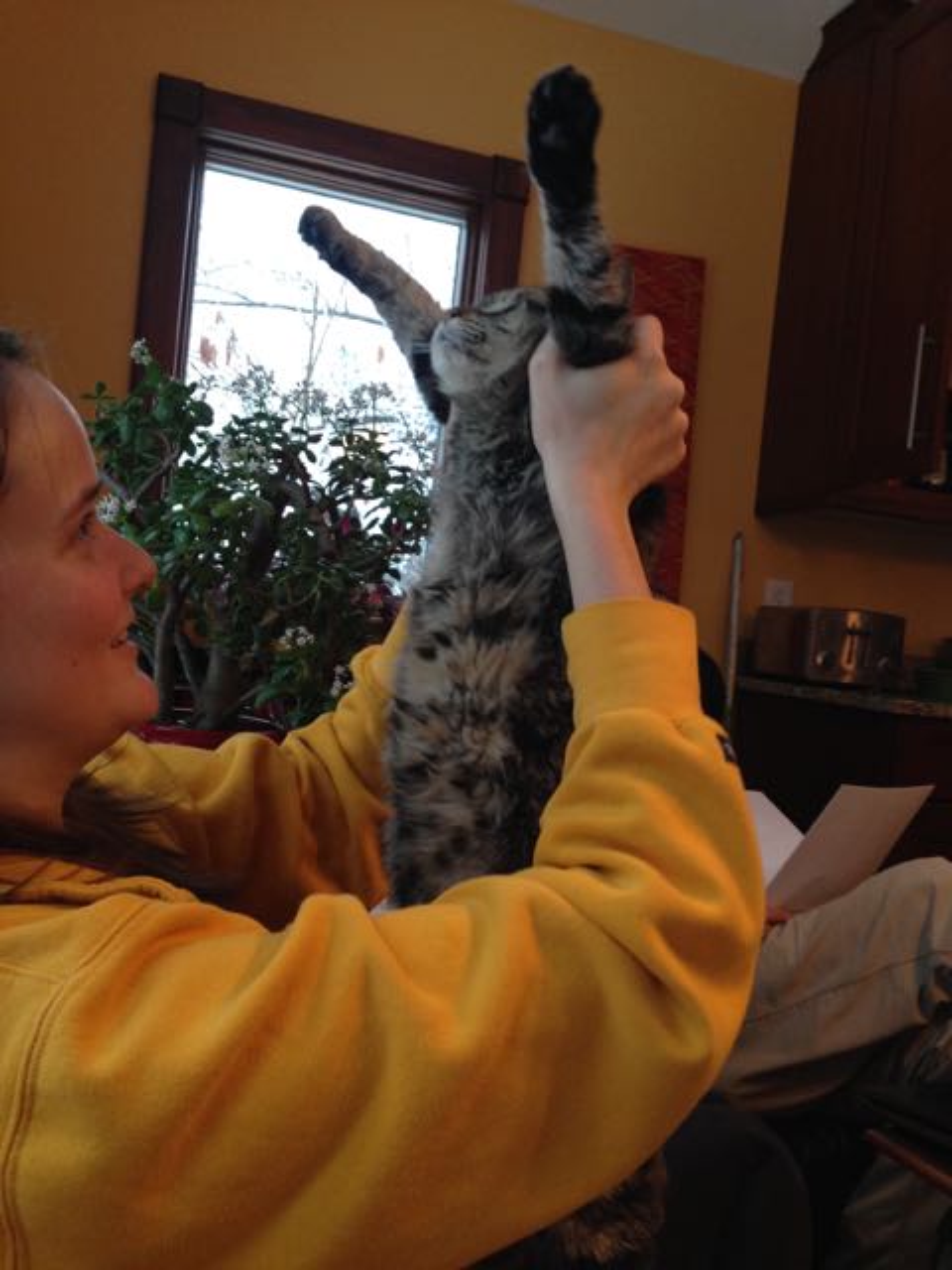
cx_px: 476
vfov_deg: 55.4
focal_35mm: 33
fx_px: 1210
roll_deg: -6.3
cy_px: 635
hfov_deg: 42.9
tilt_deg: +3.3
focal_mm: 4.12
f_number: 2.4
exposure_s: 1/20
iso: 125
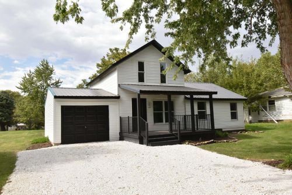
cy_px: 98
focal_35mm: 30
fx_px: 243
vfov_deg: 43.7
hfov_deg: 61.9
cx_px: 146
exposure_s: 1/80
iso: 400
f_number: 22
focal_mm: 20
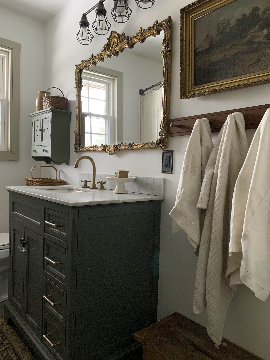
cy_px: 180
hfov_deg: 53.1
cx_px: 135
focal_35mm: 26
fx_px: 270
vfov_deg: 67.3
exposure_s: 1/40
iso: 400
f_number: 1.8
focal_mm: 4.25
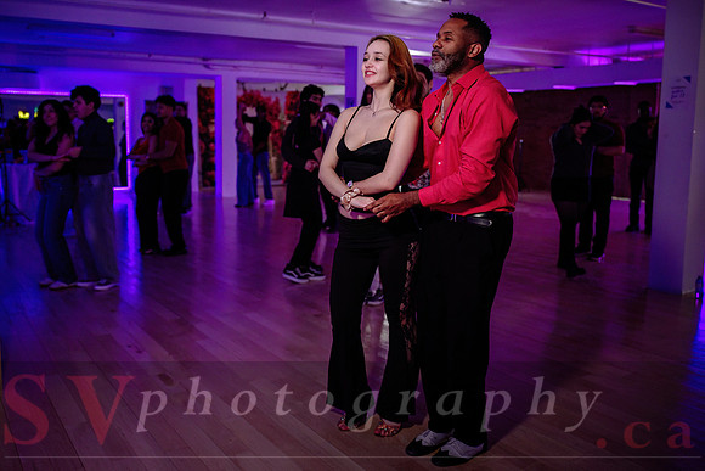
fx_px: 631
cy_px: 217
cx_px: 299
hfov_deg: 58.1
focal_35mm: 32
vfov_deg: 40.8
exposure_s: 1/200
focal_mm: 28
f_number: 2
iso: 2000
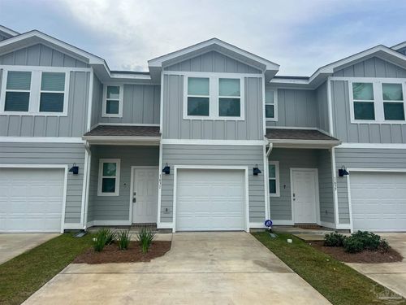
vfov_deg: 53.1
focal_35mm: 26
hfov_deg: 67.3
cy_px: 152
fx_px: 305
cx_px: 203
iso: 50
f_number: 1.5
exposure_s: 1/2000
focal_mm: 5.7
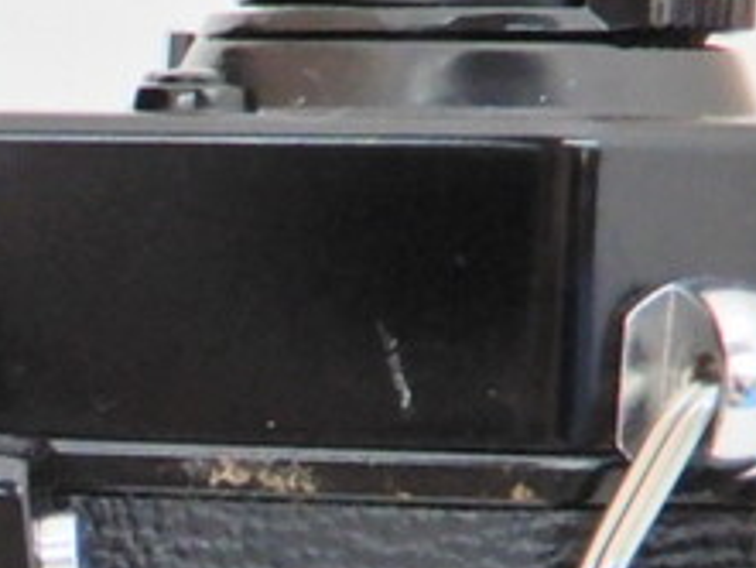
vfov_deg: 7.1
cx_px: -650
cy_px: 920
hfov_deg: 9.1
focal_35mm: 206
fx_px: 4501
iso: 360
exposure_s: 1/30
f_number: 4
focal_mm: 6.8
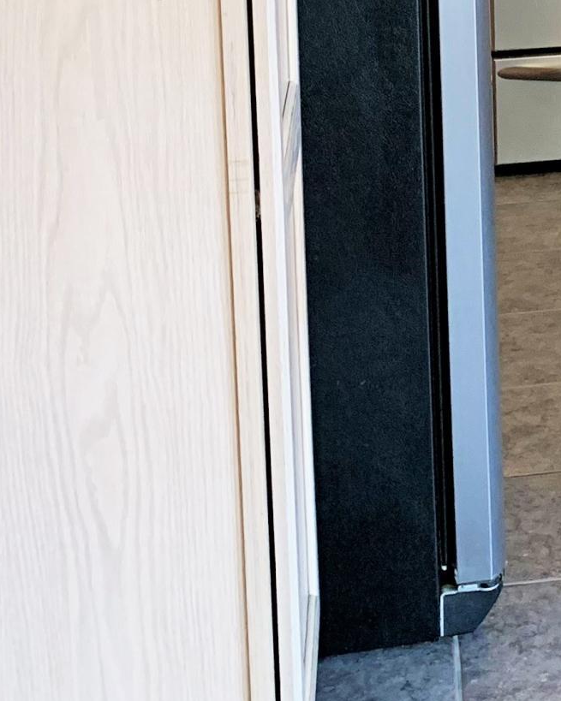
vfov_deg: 19.2
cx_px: 868
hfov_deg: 15.2
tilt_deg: -8.2
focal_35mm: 93
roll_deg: -0.3
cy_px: -188
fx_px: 1931
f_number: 1.8
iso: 160
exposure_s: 1/60
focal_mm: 4.25
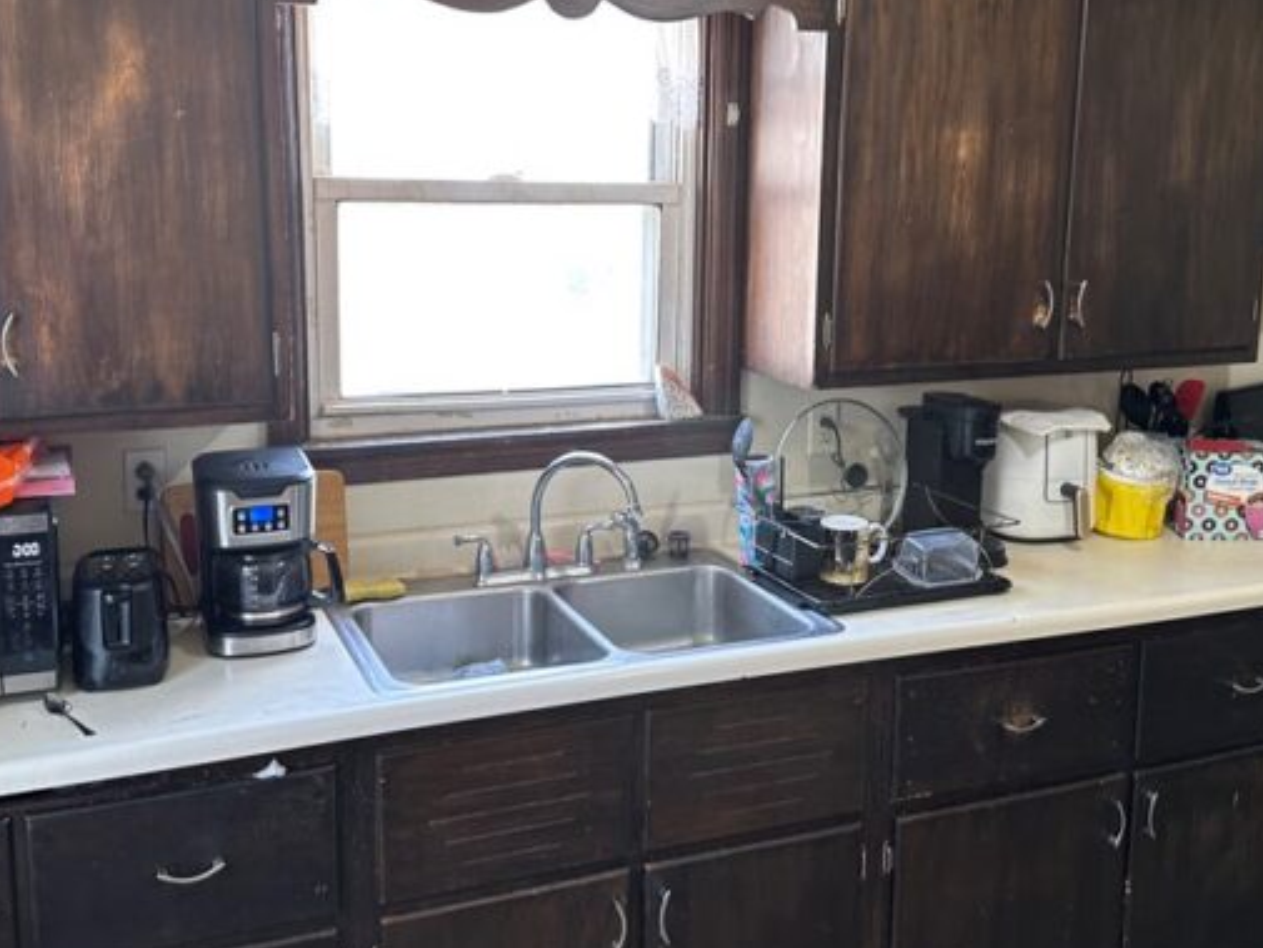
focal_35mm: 38
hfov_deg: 49.0
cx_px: 613
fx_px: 1387
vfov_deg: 37.6
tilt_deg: -9.9
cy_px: 370
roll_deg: -0.9
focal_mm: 6.86
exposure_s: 1/60
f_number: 1.78
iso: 125
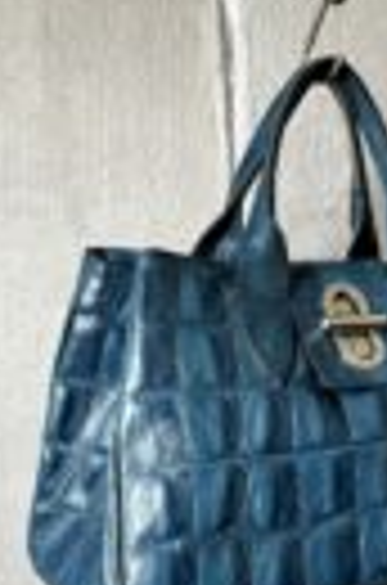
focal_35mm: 68
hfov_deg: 19.2
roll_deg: -1.0
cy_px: 187
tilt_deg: +3.9
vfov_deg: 29.5
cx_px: 416
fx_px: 1102
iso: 250
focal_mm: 6.76
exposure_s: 1/60
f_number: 1.78
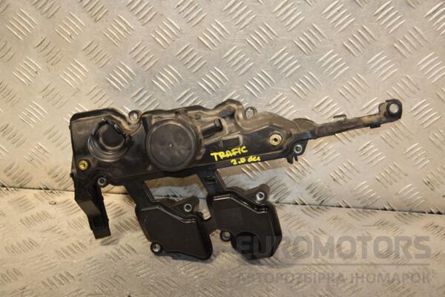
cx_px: 222
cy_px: 148
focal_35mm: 63
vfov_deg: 21.6
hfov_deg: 31.9
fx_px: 779
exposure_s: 1/200
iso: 800
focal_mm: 42
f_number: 5
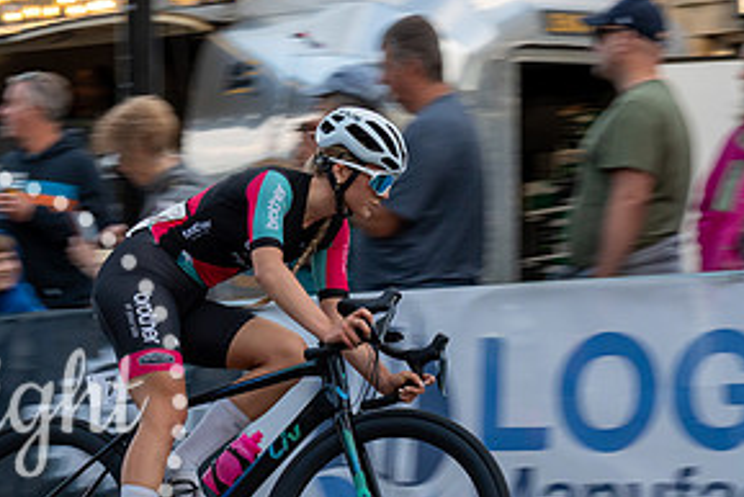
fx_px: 3928
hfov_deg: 10.8
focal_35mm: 190
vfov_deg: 7.2
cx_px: 241
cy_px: 396
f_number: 9
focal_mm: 76
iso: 1000
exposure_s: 1/250
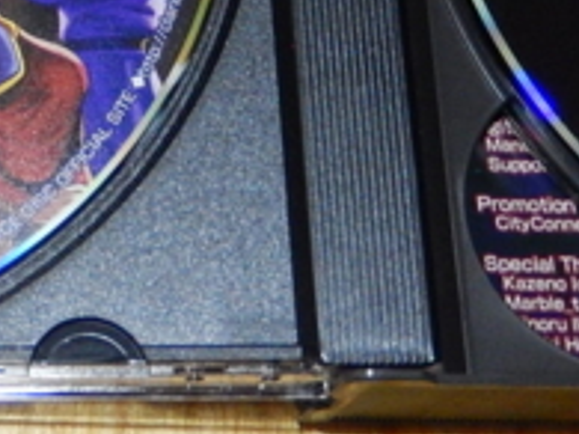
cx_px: -270
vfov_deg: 11.6
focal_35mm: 126
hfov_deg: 14.6
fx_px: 2106
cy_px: -24
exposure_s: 1/5
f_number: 4.2
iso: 800
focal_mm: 7.3
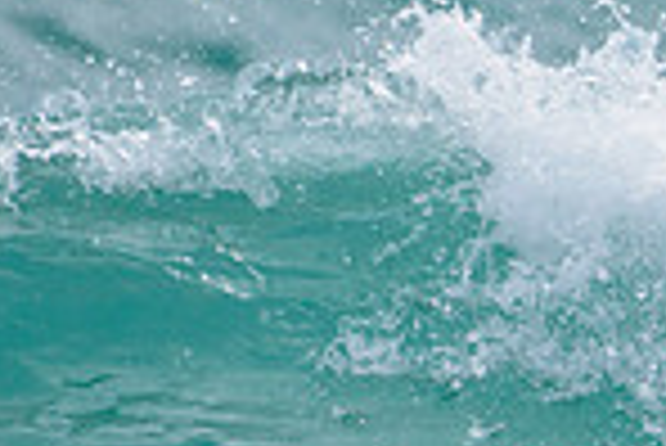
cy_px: 356
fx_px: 44424
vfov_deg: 0.6
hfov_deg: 0.9
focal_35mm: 2399
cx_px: 1432
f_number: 5.6
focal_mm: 500
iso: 180
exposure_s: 1/2000
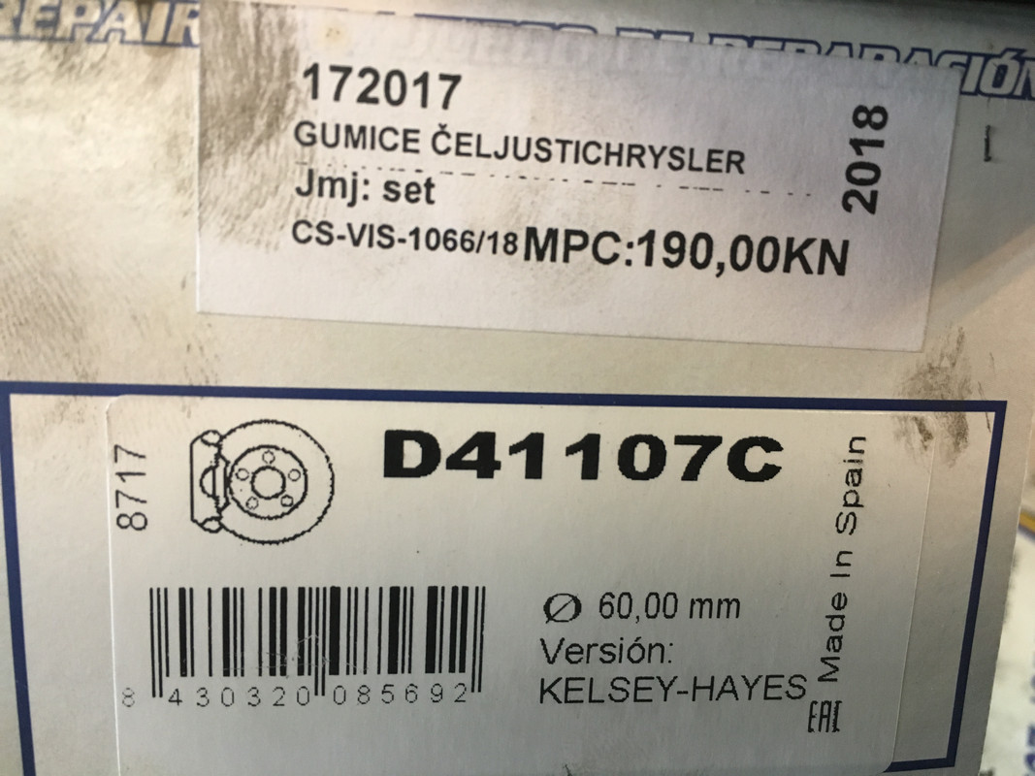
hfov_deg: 61.7
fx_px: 867
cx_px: 518
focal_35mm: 29
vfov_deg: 48.2
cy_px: 388
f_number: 2.2
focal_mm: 4.15
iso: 160
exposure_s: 1/33
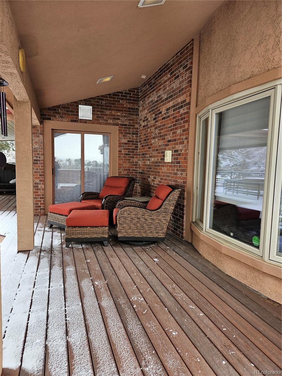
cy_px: 188
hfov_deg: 58.9
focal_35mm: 23
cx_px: 141
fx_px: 250
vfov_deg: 73.9
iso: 32
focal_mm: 5.4
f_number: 1.8
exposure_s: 1/180
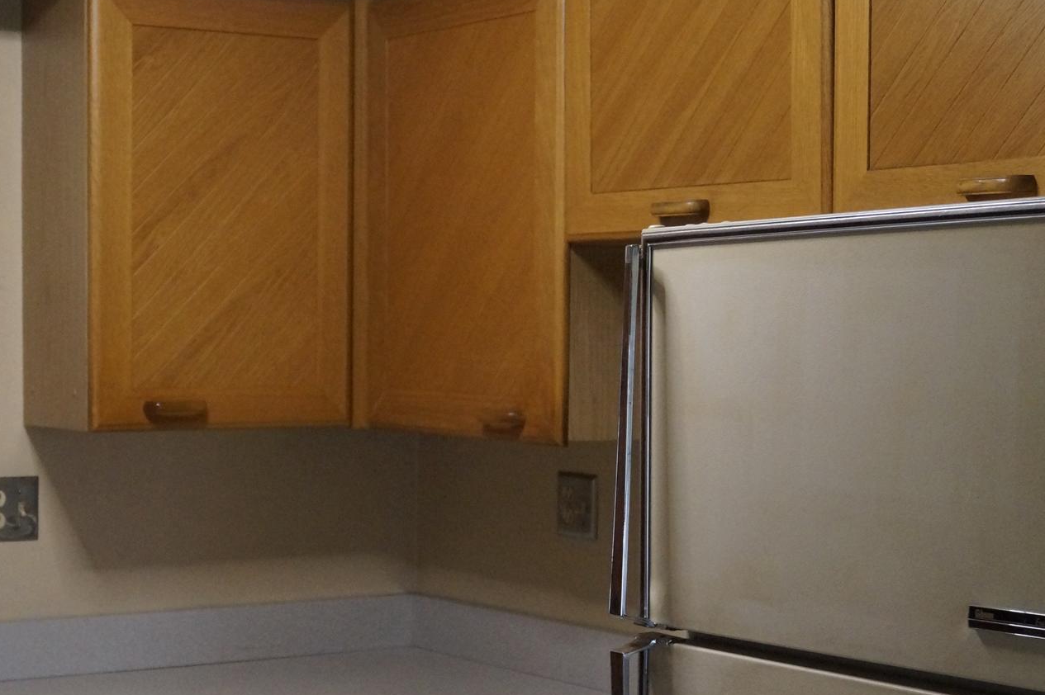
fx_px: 1973
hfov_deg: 29.6
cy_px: 463
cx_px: 430
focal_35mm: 68
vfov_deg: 19.9
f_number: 4.5
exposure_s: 1/160
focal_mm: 28
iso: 2500
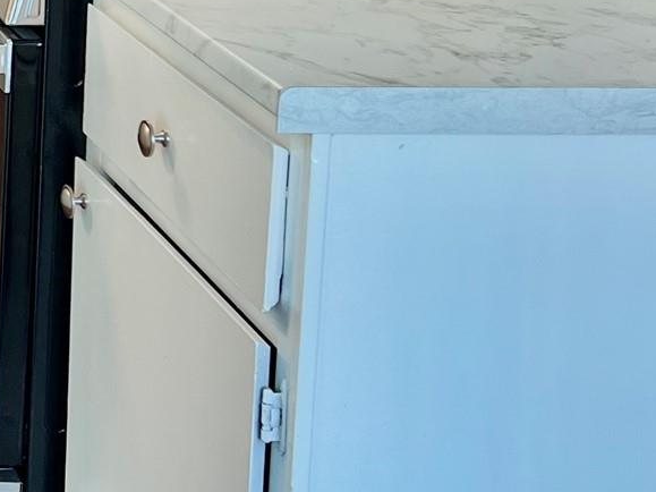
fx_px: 1743
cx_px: -462
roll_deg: +0.1
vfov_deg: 15.3
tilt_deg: -8.6
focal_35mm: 92
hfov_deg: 17.8
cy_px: -161
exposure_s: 1/120
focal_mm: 5.7
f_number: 1.5
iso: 100
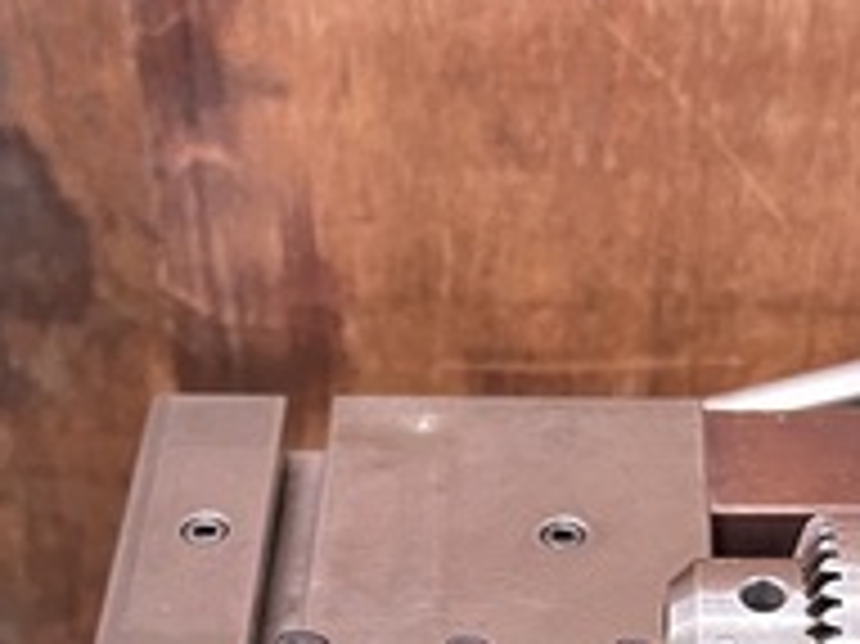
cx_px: 504
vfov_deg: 15.7
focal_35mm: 87
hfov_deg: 22.5
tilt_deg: -48.2
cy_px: 937
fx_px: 2160
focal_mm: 5.7
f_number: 1.5
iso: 500
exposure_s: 1/60
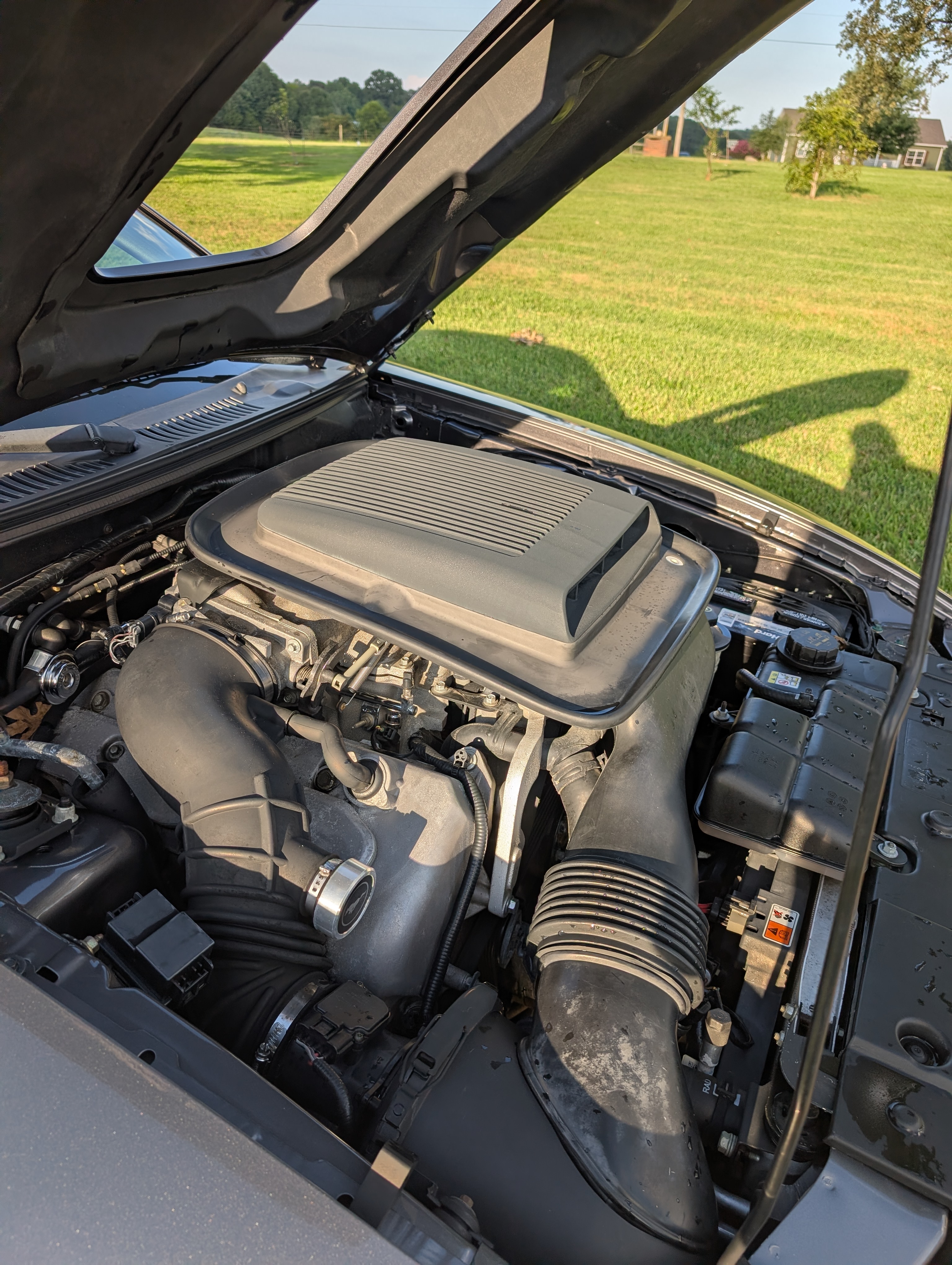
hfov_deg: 56.9
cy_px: 632
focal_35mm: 24
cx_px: 476
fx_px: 878
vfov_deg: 71.5
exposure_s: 1/393
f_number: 1.68
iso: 18
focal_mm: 6.9
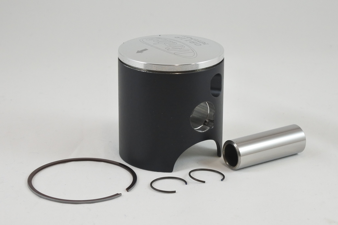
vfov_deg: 23.8
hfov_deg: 35.1
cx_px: 169
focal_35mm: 57
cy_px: 112
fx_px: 535
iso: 400
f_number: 4.8
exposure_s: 1/125
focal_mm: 21.4
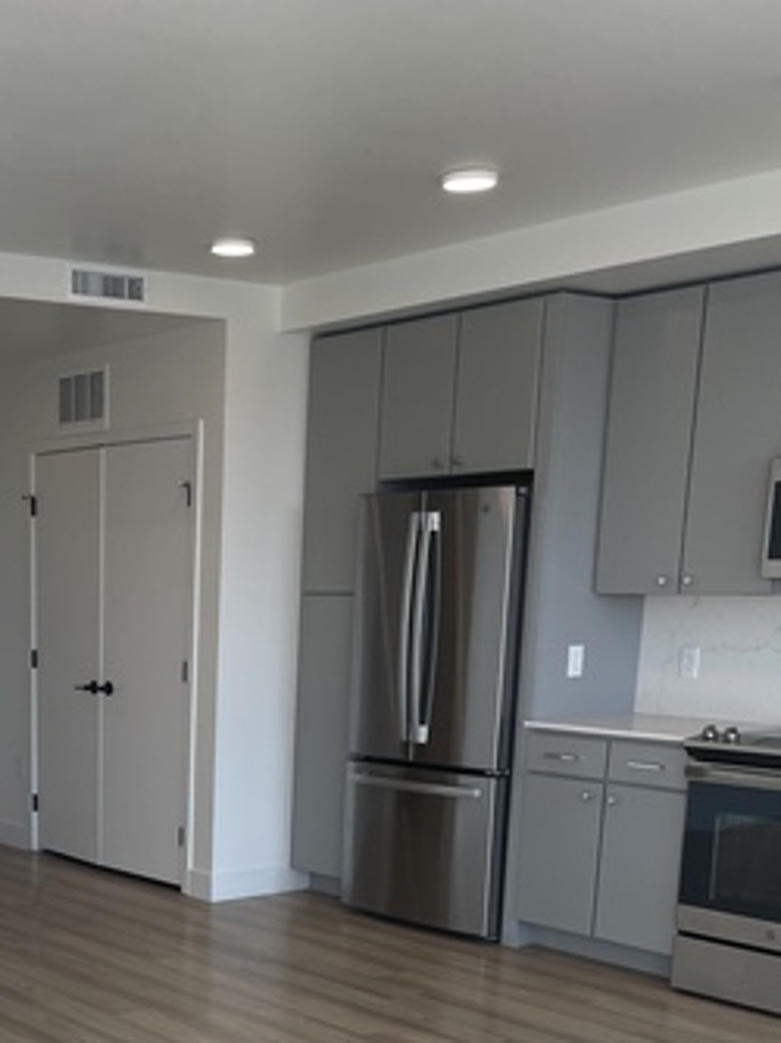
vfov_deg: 34.4
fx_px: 1566
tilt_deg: -14.6
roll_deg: -0.6
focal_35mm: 52
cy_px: 976
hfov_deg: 27.0
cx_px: 81
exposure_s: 1/327
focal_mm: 4.2
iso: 32
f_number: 1.6
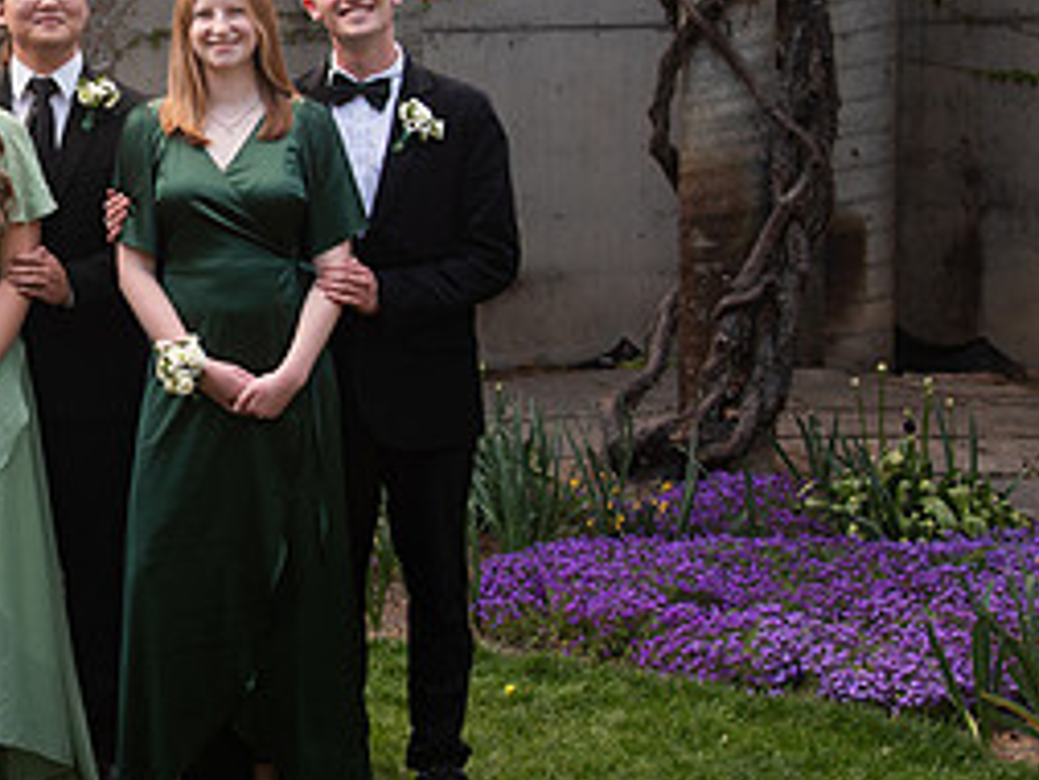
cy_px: 211
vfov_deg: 19.5
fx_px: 2252
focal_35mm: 75
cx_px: -16
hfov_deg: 24.7
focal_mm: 34
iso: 500
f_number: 5.6
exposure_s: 1/125
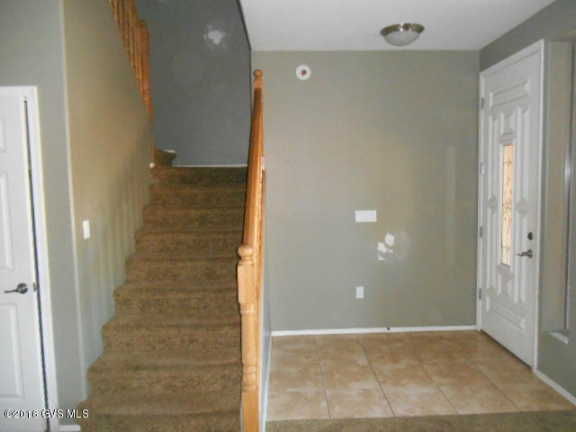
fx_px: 433
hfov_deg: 67.3
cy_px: 216
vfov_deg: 53.1
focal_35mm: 26
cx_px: 288
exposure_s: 1/25
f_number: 3.4
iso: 800
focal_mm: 4.7
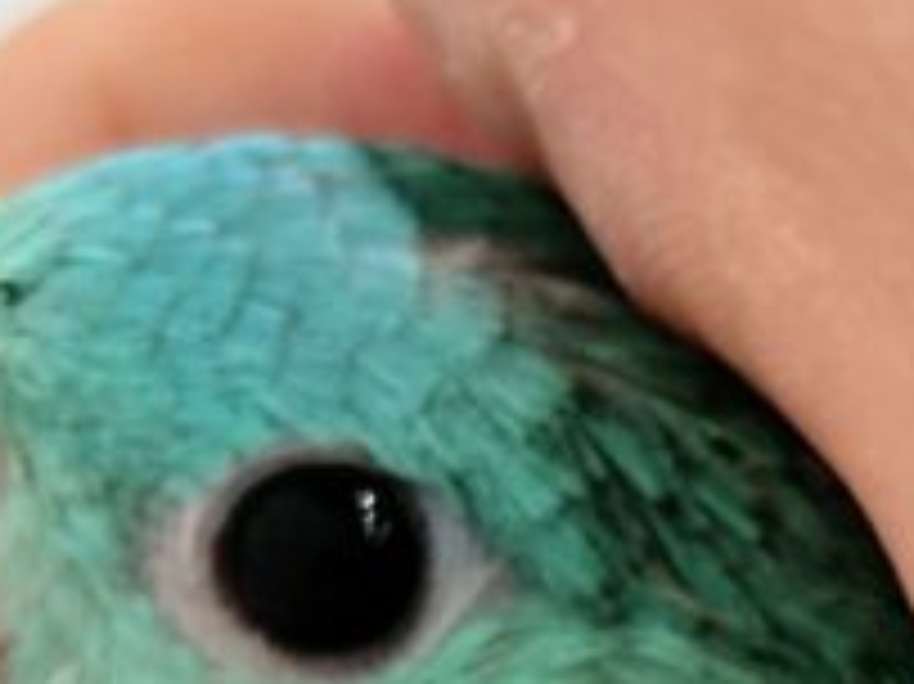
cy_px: 1215
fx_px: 8101
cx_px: 1414
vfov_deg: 4.8
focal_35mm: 307
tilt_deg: -3.0
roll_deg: -1.3
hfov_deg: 6.4
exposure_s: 1/100
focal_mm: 5.96
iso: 100
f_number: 1.6
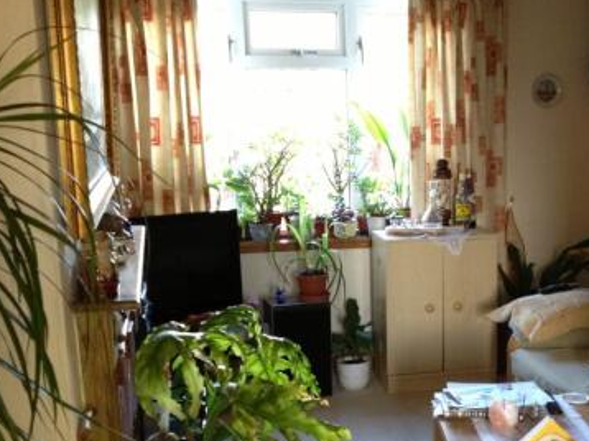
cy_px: 299
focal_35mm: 57
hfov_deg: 33.2
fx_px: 969
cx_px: 430
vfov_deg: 25.5
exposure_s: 1/20
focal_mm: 4.28
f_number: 2.4
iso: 250
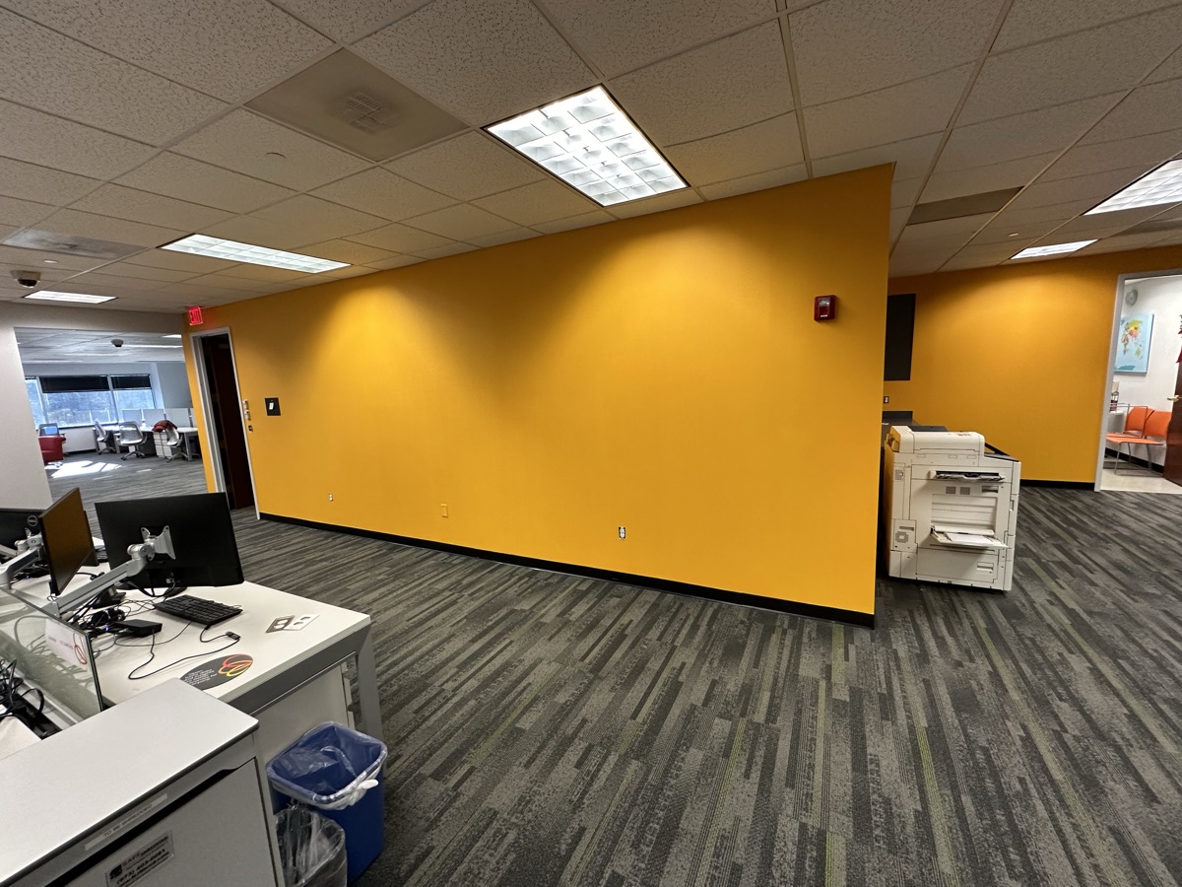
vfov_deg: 85.7
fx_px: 478
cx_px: 591
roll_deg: +2.7
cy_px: 444
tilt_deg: -8.1
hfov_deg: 102.1
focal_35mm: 14
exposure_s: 1/60
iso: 200
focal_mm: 2.22
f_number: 2.2
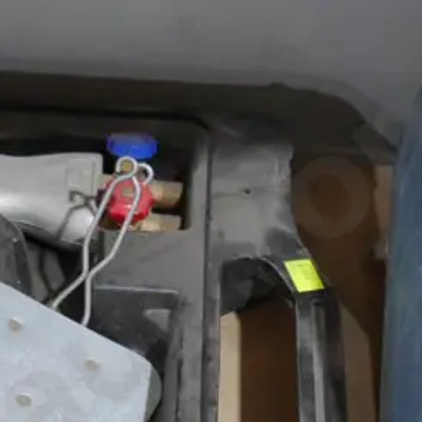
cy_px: 349
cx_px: 125
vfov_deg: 13.1
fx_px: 1821
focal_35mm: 132
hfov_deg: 13.2
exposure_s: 1/60
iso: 1600
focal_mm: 18
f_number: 4
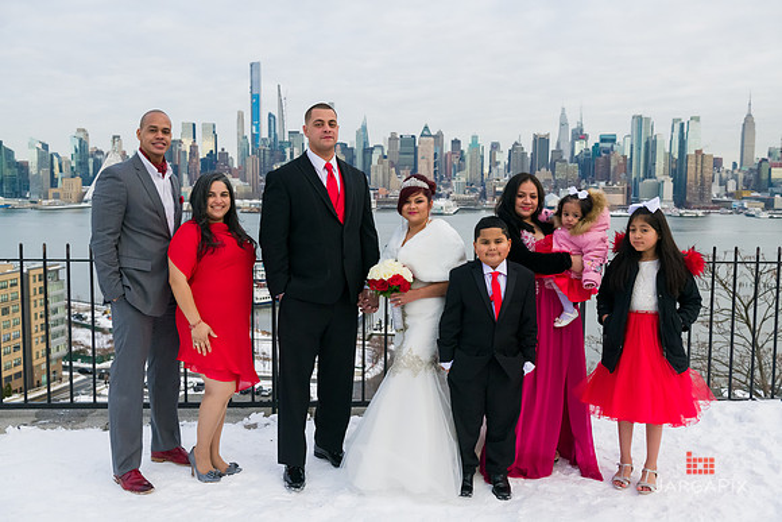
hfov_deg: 53.1
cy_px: 261
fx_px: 782
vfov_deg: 36.9
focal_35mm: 36
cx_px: 391
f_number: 5
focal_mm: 36
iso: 1600
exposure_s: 1/2500
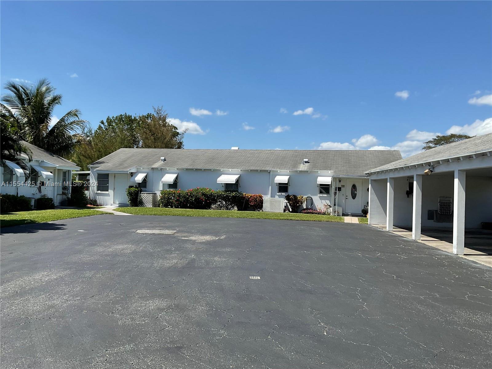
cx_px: 246
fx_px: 412
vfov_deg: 48.2
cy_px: 184
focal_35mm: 29
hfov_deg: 61.7
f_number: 1.8
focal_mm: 3
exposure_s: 1/2058
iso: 16
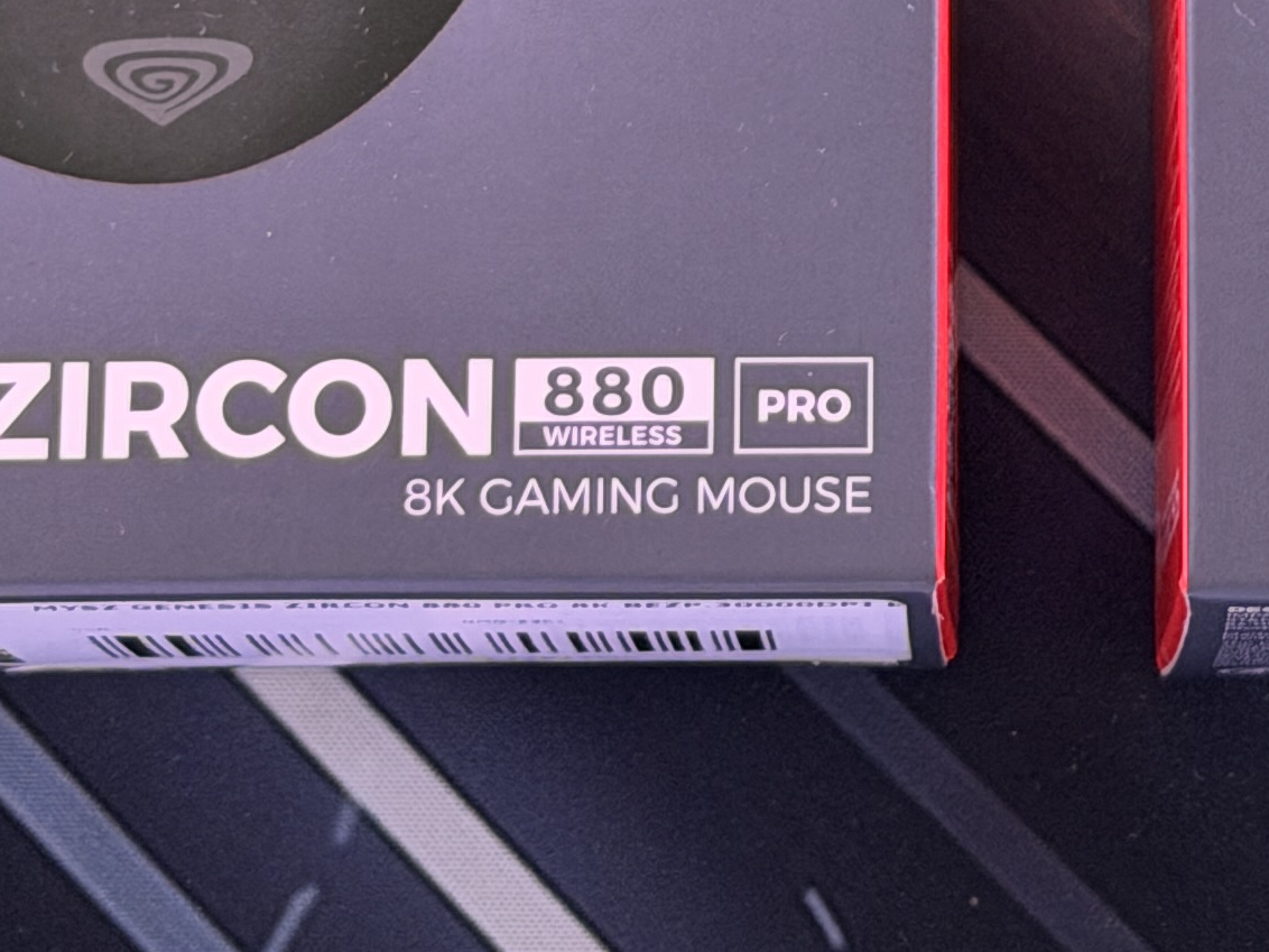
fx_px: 6269
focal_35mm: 171
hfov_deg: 11.5
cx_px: 1087
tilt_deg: -72.6
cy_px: -473
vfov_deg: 8.5
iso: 160
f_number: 1.78
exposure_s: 1/59
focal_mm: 6.76
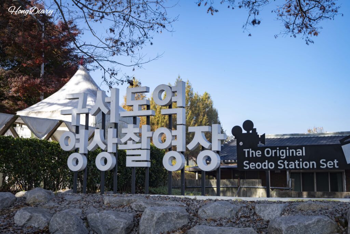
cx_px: 175
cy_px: 117
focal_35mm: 50
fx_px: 486
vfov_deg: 27.0
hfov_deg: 39.6
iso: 100
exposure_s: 1/100
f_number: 10
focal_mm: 50
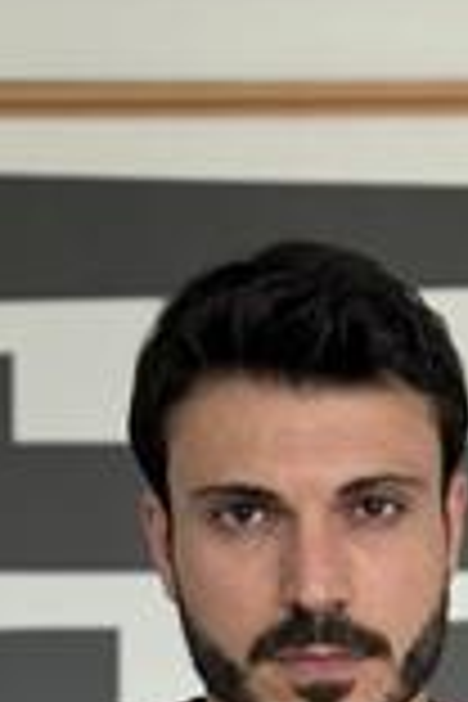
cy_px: 1064
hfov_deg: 8.0
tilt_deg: +3.1
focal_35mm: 171
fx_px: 3334
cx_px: 315
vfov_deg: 11.5
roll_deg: +0.0
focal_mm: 6.76
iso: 160
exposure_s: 1/227
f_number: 1.78
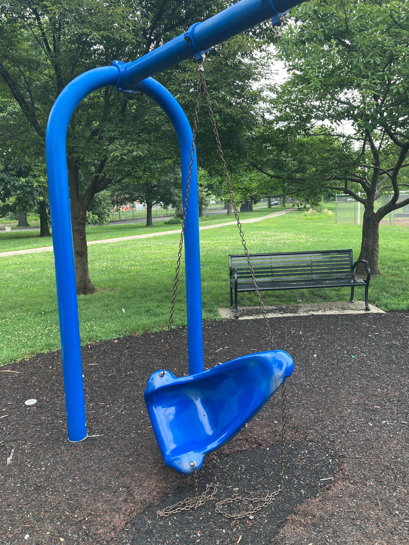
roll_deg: +2.0
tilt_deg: -7.8
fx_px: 441
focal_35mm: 28
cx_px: 204
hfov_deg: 49.7
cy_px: 272
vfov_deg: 63.4
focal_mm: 3.99
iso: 20
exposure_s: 1/140
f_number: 1.8
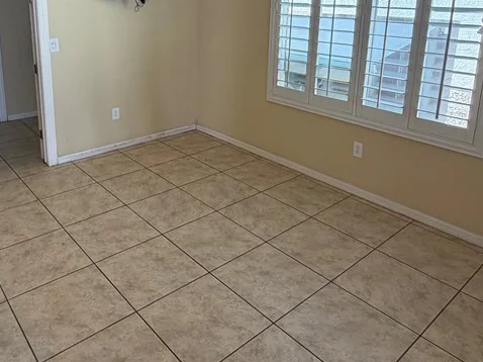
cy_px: 85
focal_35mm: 30
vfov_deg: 45.0
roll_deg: -0.5
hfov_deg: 59.7
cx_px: 202
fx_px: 418
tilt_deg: -12.2
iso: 125
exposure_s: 1/120
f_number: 2.2
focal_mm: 2.22
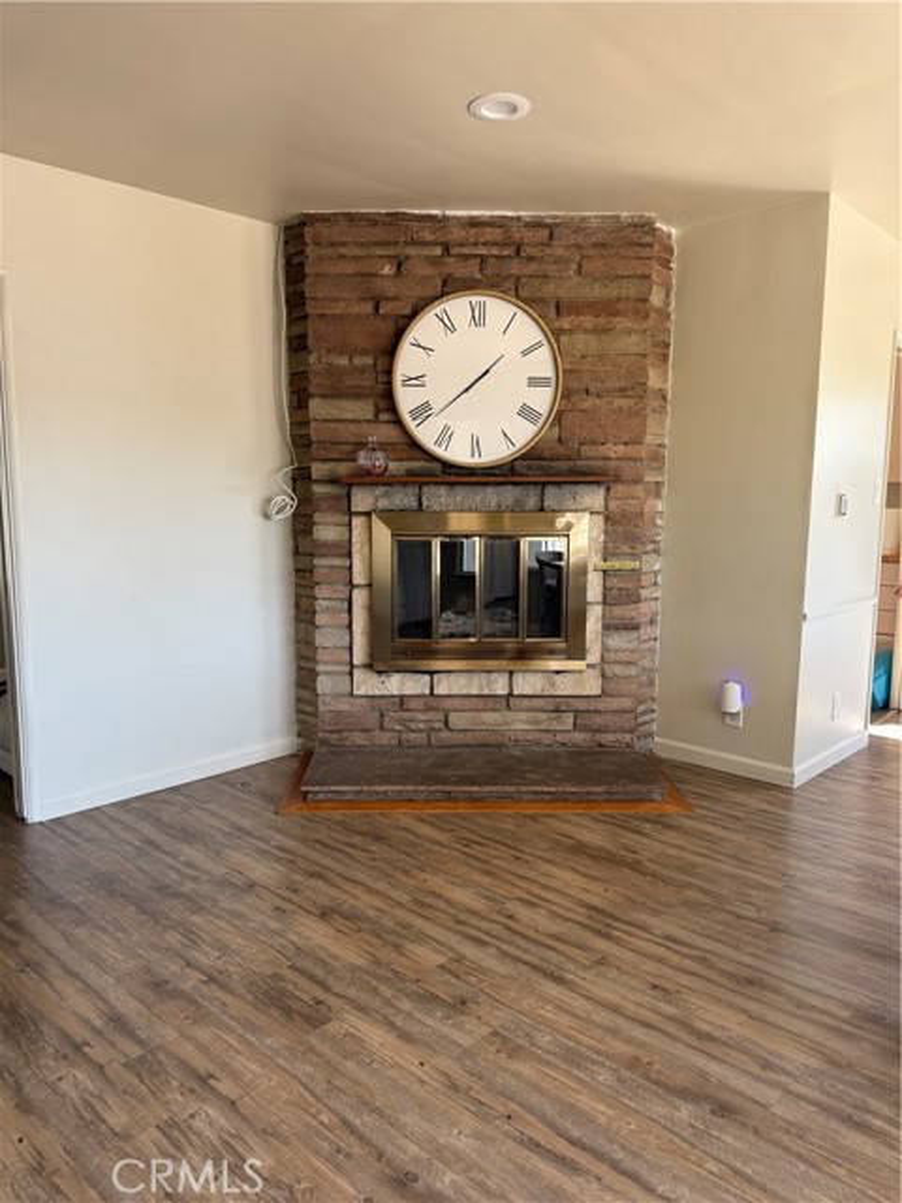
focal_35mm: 24
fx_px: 834
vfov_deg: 71.6
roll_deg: -1.5
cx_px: 451
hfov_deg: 56.8
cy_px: 602
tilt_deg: -7.9
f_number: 1.78
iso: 80
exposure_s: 1/121
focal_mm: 6.76
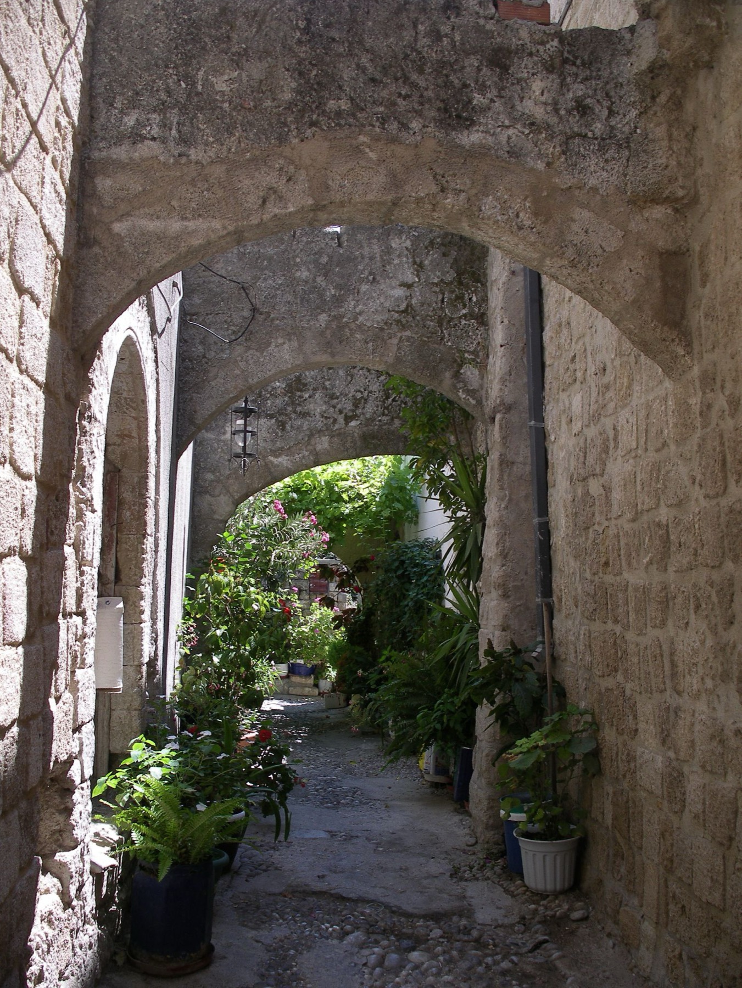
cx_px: 371
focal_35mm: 37
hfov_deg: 38.7
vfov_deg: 50.1
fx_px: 1057
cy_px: 494
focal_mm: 7.8
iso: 80
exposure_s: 1/200
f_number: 4
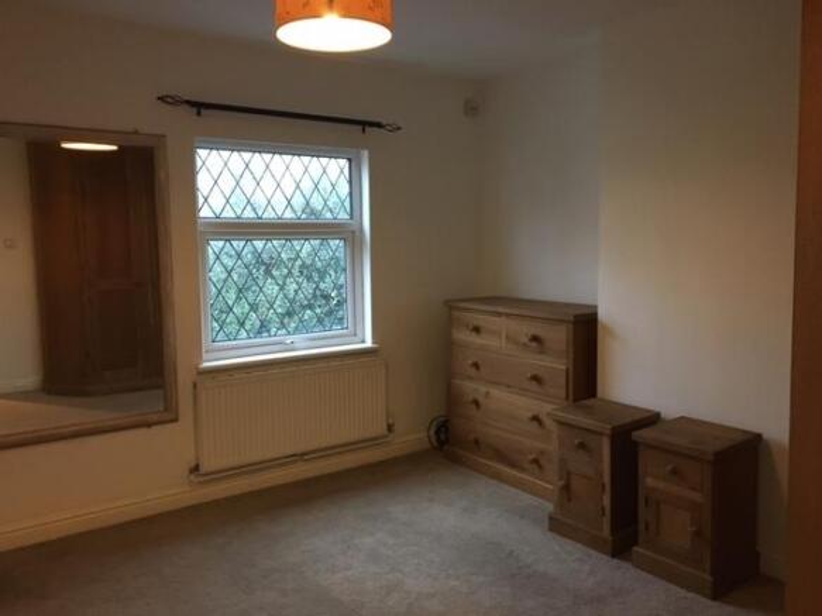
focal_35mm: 29
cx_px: 411
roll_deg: +0.2
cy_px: 308
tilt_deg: -6.3
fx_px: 688
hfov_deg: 61.7
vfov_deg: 48.2
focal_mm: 4.15
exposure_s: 1/17
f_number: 2.2
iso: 200
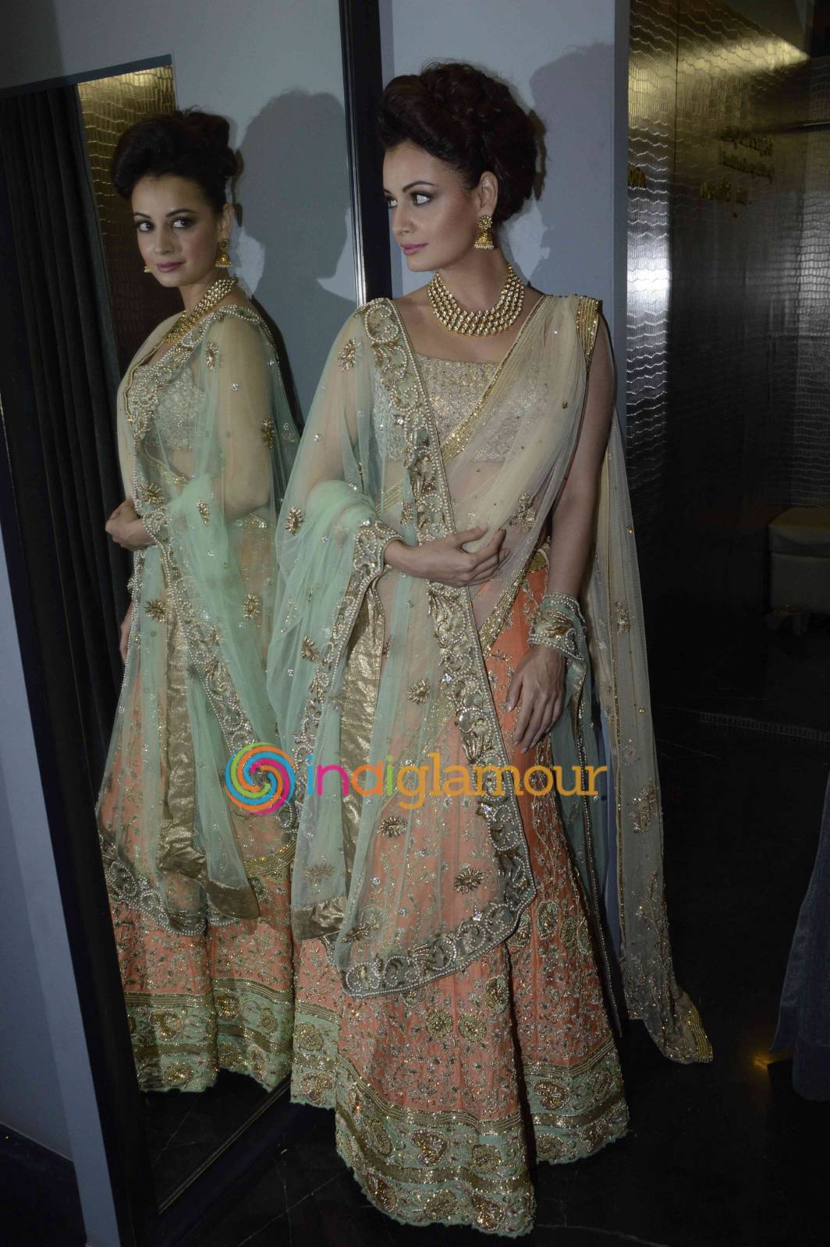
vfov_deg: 59.5
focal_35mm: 32
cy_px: 624
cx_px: 415
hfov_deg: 41.6
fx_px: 1091
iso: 800
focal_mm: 21
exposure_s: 1/160
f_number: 10
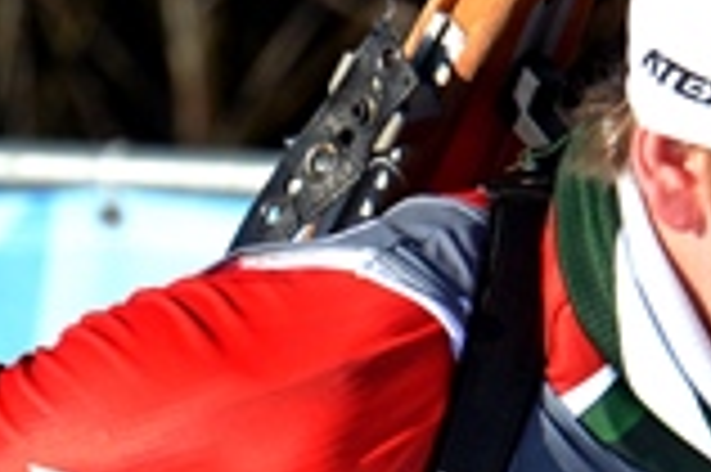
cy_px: 605
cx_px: 648
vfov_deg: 1.1
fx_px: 24010
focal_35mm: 1217
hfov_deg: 1.7
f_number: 7.1
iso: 1000
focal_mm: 200
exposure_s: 1/3200
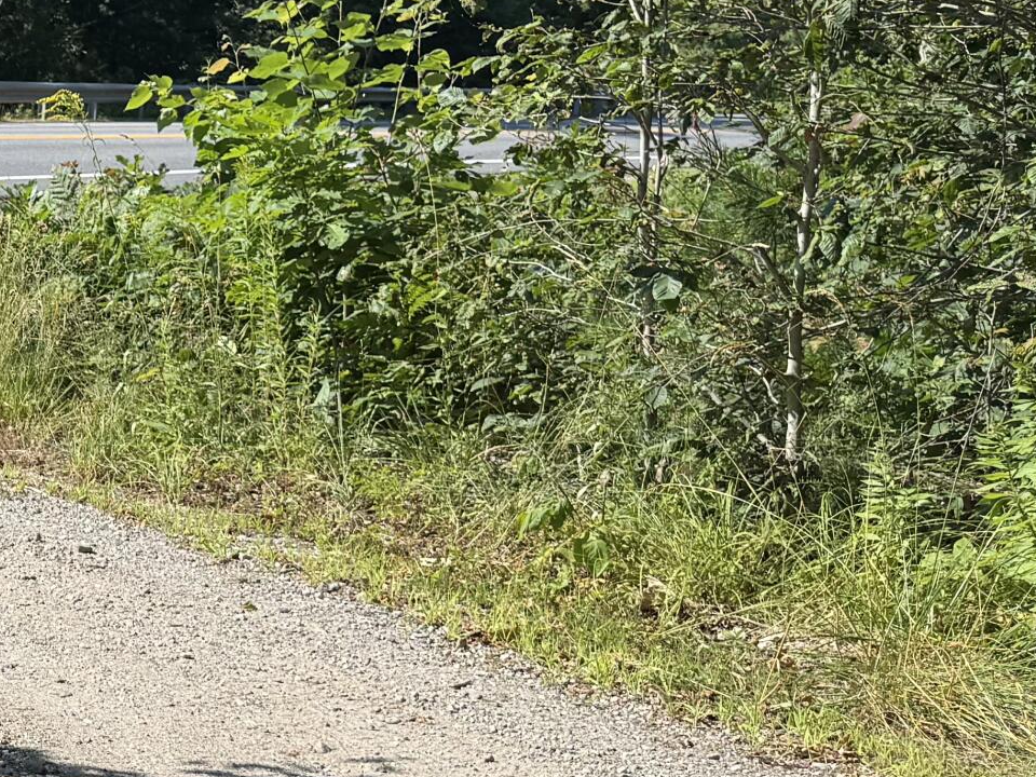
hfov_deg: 22.3
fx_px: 2245
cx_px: -425
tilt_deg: -14.9
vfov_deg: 19.5
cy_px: 549
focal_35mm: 75
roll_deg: -2.7
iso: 80
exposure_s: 1/3021
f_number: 1.78
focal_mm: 6.76
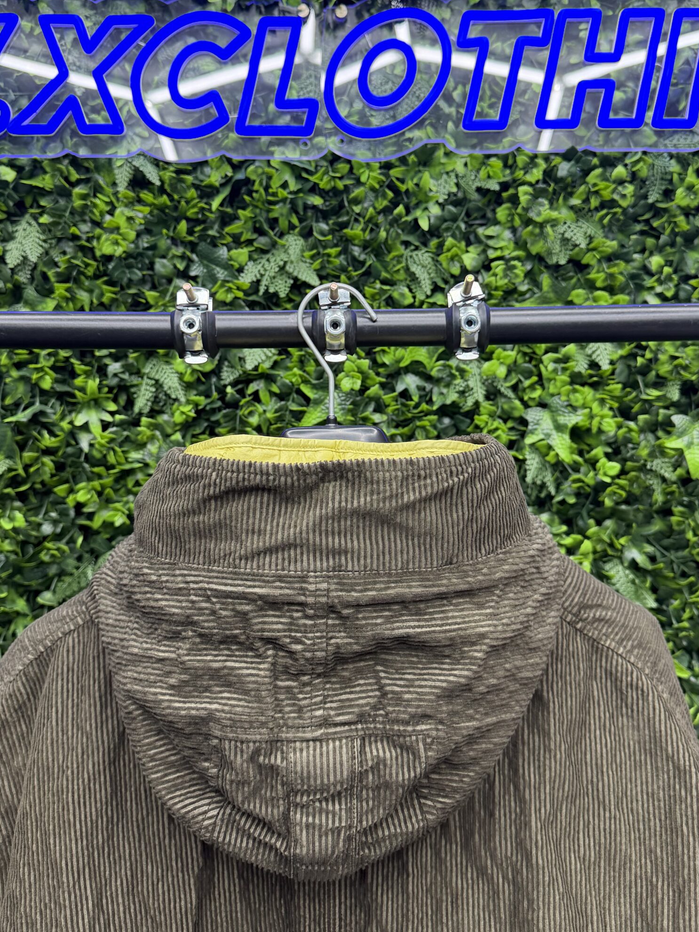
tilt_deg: -2.5
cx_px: 346
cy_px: 406
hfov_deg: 45.4
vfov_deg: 58.2
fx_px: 835
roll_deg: -0.9
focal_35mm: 31
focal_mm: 6.76
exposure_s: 1/63
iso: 250
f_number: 1.78
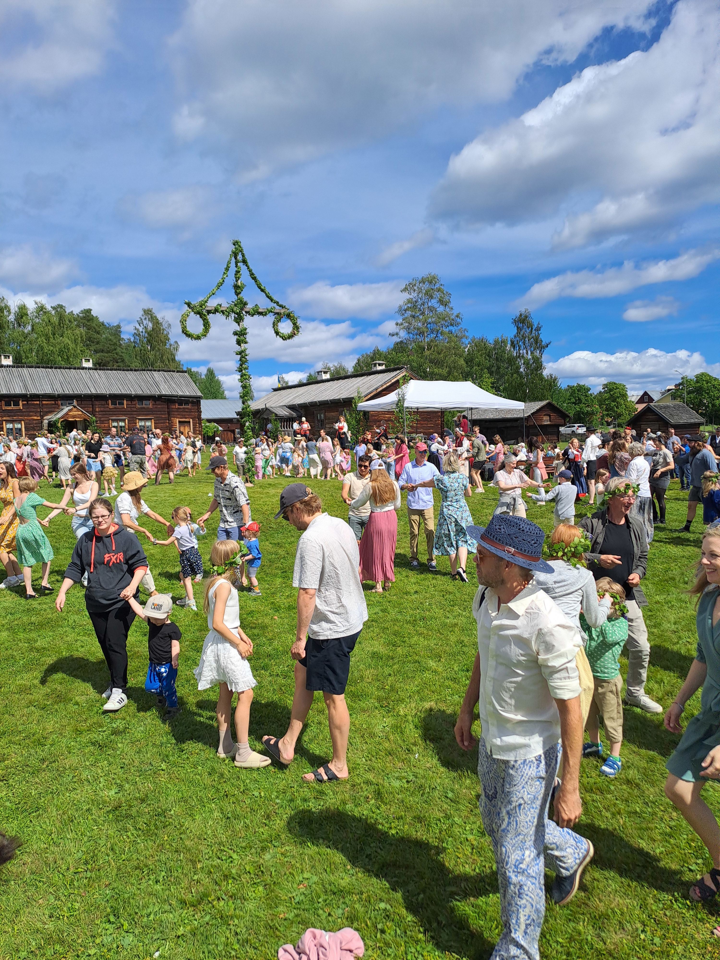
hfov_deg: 54.9
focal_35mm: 25
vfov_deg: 69.4
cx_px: 360
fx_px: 693
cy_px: 480
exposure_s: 1/1883
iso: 32
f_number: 1.8
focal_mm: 4.65
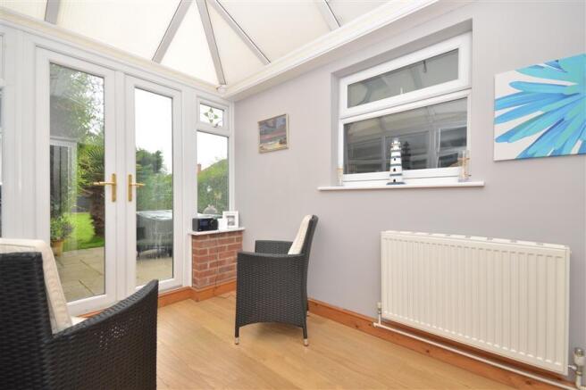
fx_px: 244
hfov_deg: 100.4
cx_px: 293
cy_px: 195
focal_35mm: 15
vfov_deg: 77.3
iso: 500
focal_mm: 10
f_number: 8
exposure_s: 1/80
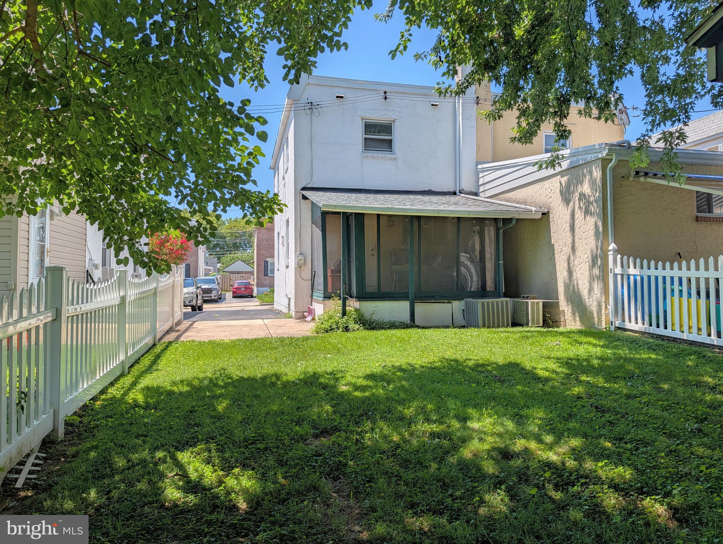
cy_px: 272
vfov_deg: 56.9
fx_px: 502
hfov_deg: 71.5
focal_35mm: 24
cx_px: 362
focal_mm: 6.9
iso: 19
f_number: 1.68
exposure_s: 1/822
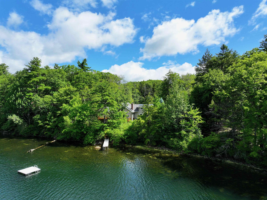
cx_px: 134
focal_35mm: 24
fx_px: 185
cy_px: 100
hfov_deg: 71.6
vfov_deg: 56.8
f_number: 2.8
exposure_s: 1/2000
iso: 210
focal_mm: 12.29
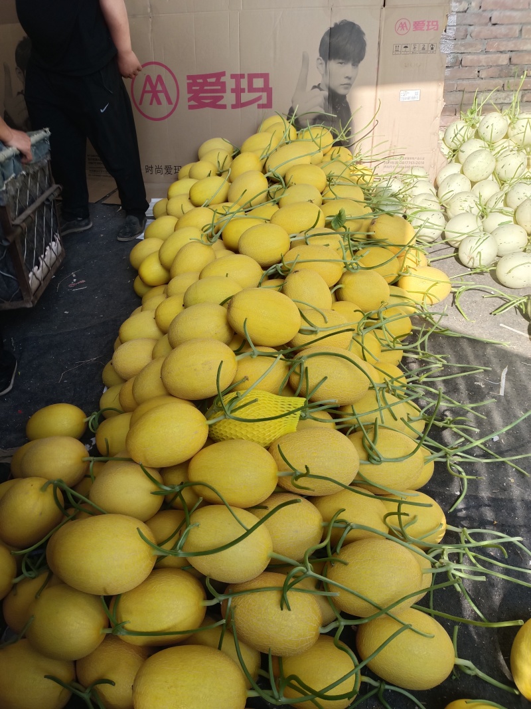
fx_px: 511
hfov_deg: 54.9
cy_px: 354
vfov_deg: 69.4
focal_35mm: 25
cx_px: 266
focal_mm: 4.71
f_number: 1.79
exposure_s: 1/100
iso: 107
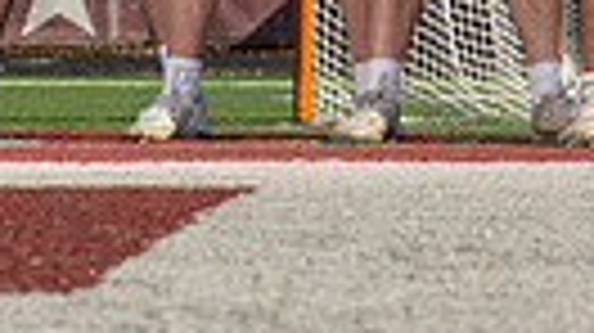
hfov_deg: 5.6
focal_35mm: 385
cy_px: -120
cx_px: 724
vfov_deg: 3.1
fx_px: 6059
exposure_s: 1/320
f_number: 5.6
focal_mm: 70
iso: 50
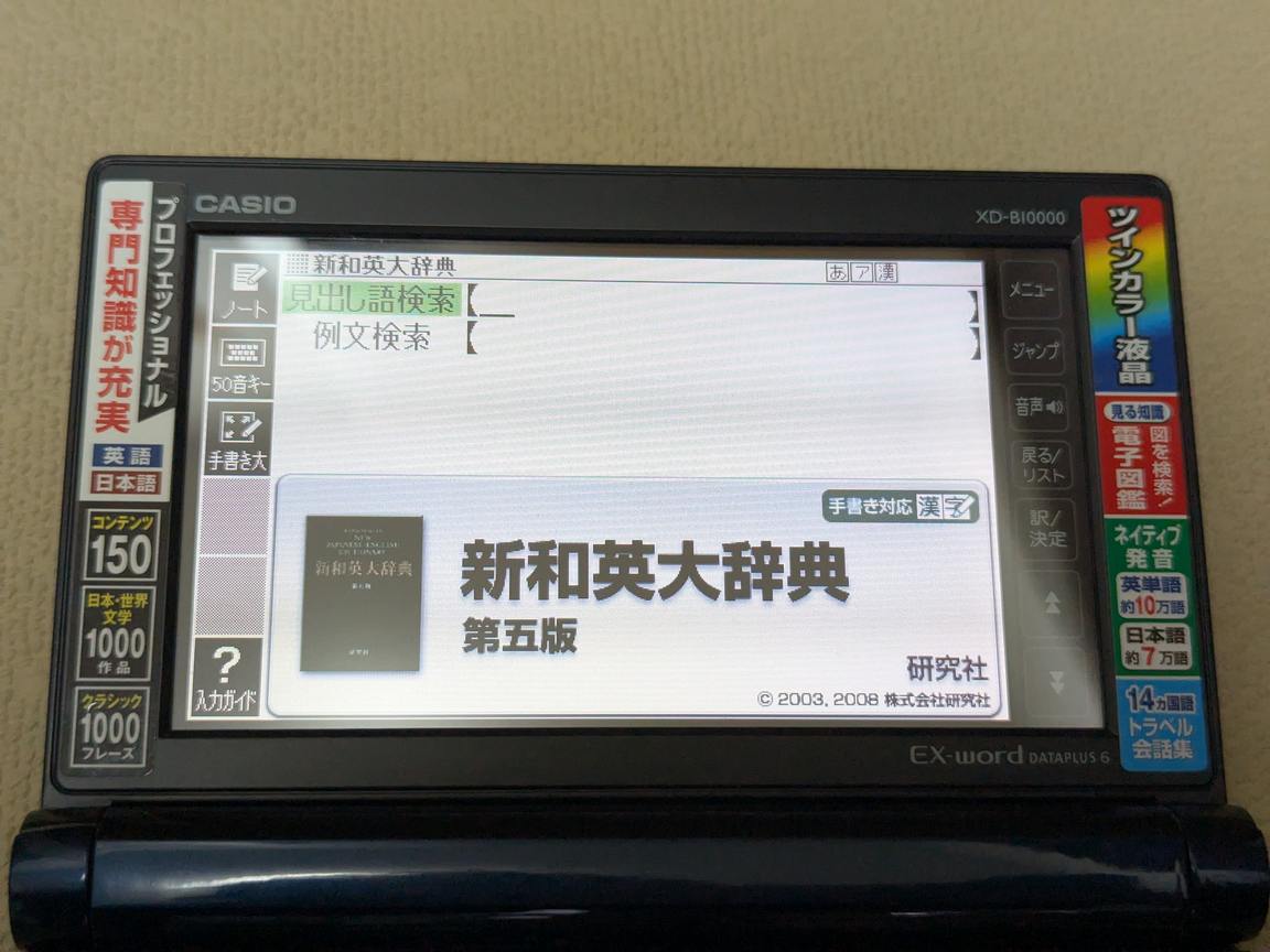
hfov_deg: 39.7
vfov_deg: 30.3
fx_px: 1761
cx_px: 635
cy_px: 476
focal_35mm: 48
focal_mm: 6.81
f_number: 1.85
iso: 828
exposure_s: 1/182
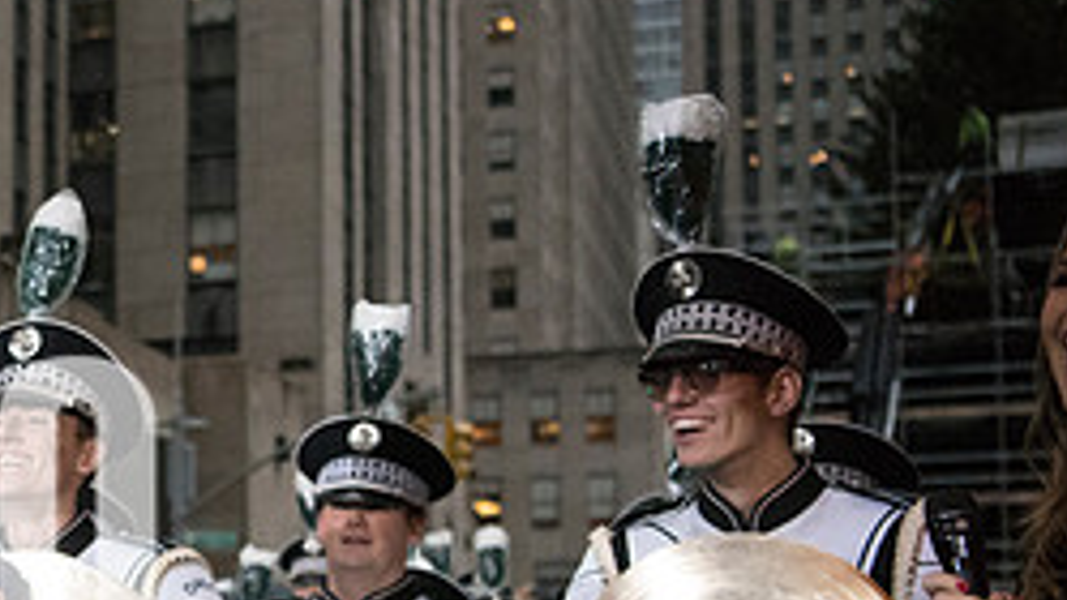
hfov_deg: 23.7
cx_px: -167
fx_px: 2348
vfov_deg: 14.4
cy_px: 559
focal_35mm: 83
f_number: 2.8
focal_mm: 34
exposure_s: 1/4000
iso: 10000
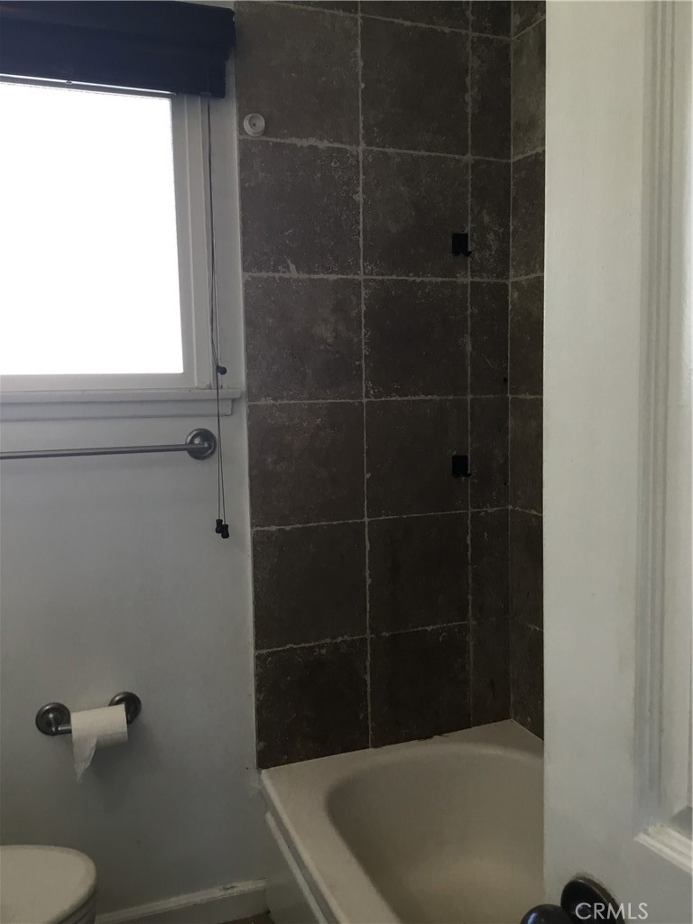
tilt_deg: -5.6
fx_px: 827
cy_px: 462
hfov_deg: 45.4
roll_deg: +2.8
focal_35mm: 31
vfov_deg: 58.4
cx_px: 346
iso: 32
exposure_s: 1/40
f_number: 2.4
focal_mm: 3.3
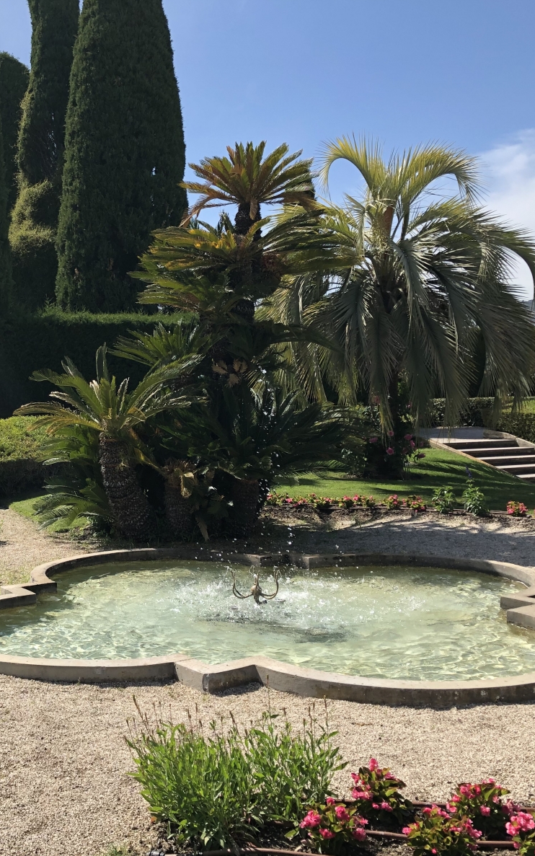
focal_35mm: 40
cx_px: 109
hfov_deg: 31.2
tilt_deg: -0.5
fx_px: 933
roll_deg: +0.6
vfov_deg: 49.3
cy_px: 425
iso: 20
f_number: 1.8
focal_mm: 3.99
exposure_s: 1/1656
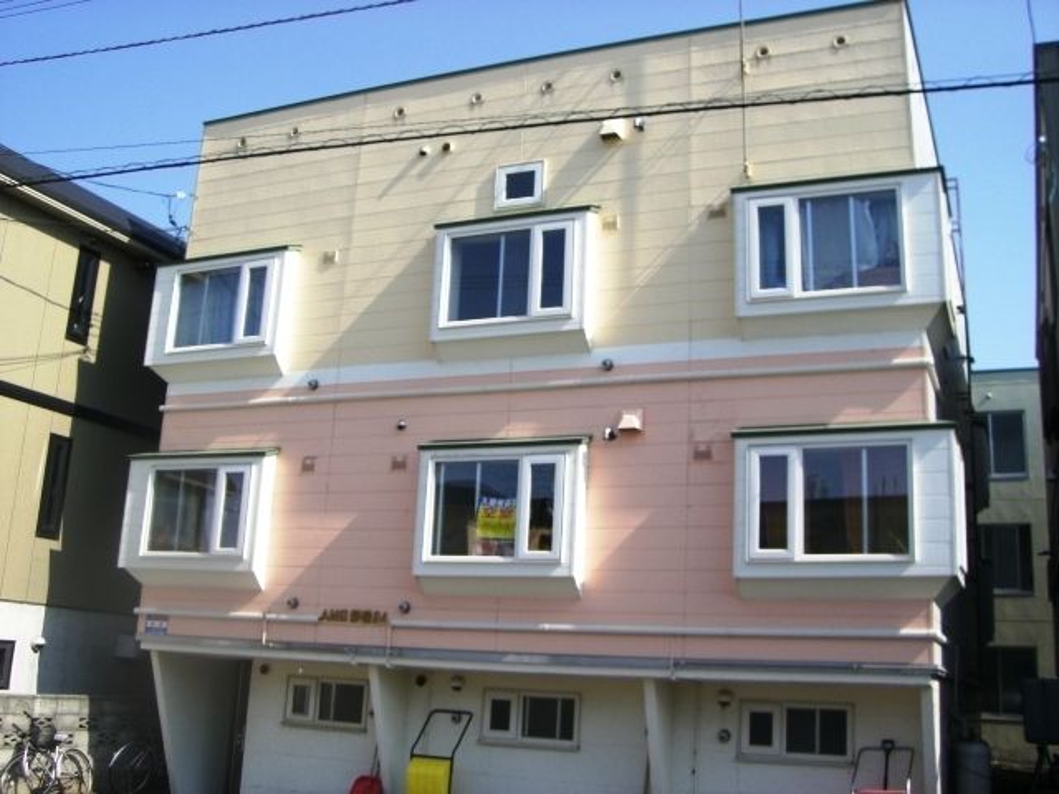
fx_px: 1163
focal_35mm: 38
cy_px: 397
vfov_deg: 37.7
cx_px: 530
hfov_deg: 49.0
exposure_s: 1/400
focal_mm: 6.2
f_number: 4.3
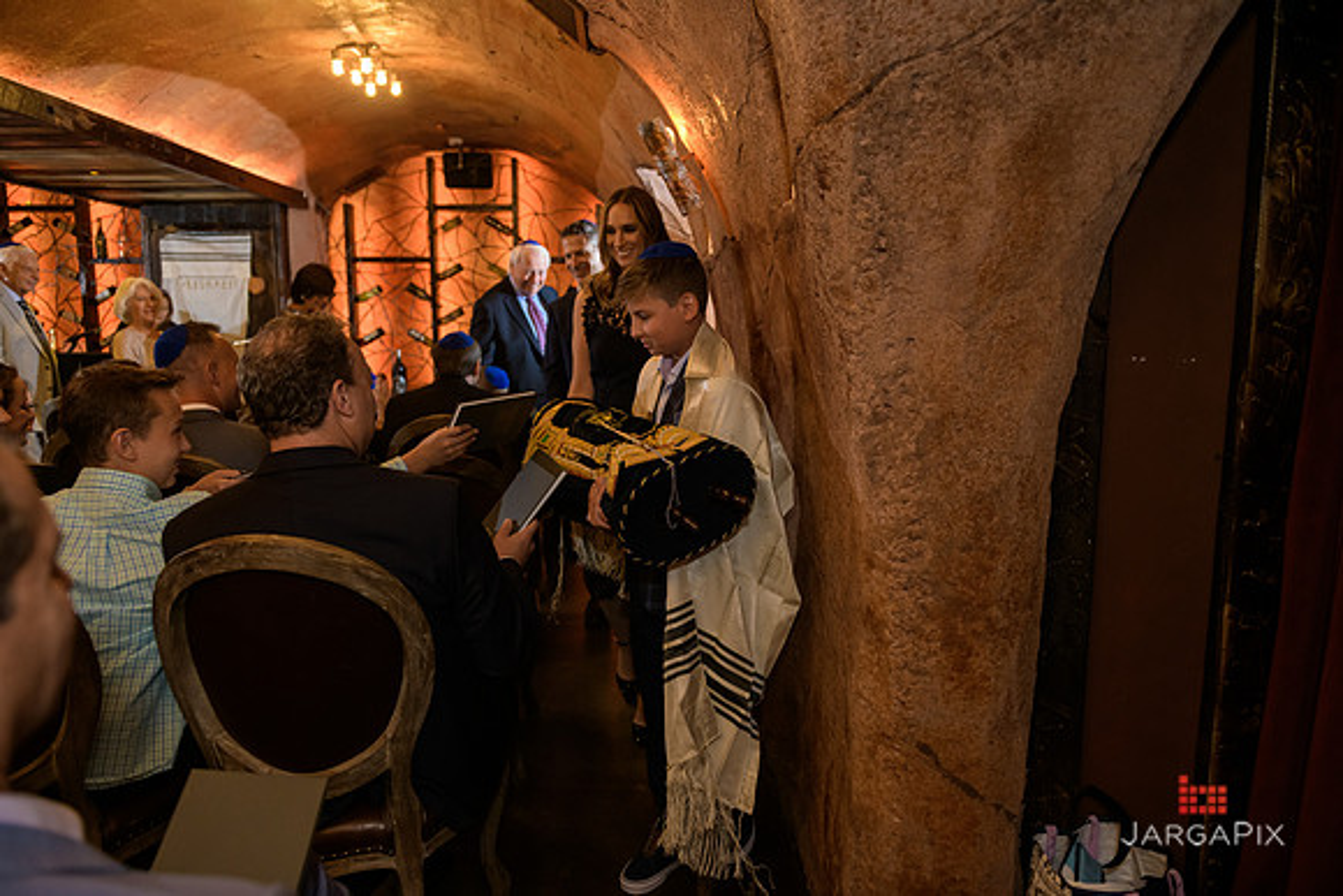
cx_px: 672
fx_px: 896
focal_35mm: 24
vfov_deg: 53.2
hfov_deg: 73.7
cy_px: 448
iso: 1600
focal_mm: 24
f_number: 3.2
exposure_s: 1/125
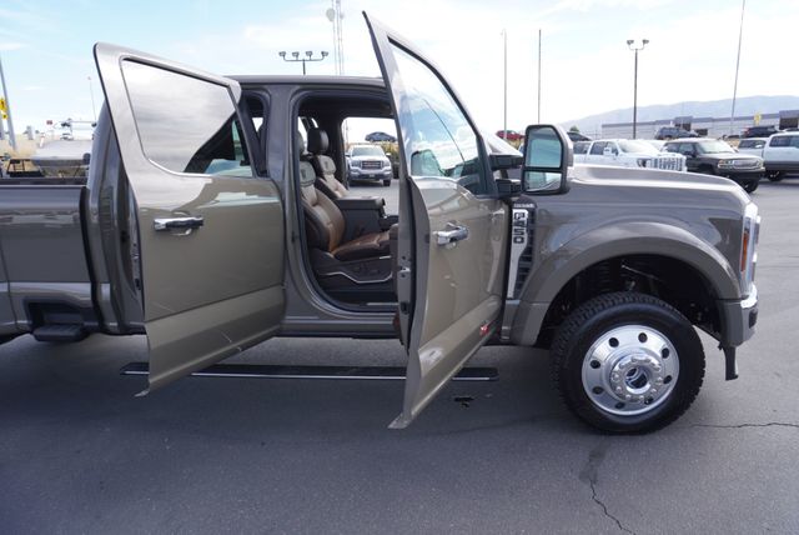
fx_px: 533
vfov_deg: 53.2
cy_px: 268
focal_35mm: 24
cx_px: 400
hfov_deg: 73.7
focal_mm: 16
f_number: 5.6
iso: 100
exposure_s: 1/125
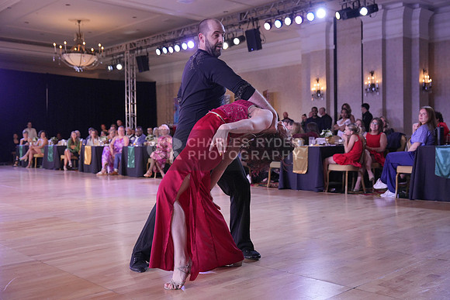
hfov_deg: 50.7
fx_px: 475
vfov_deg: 35.1
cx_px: 225
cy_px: 150
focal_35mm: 38
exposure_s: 1/500
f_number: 4
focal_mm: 38
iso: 3200
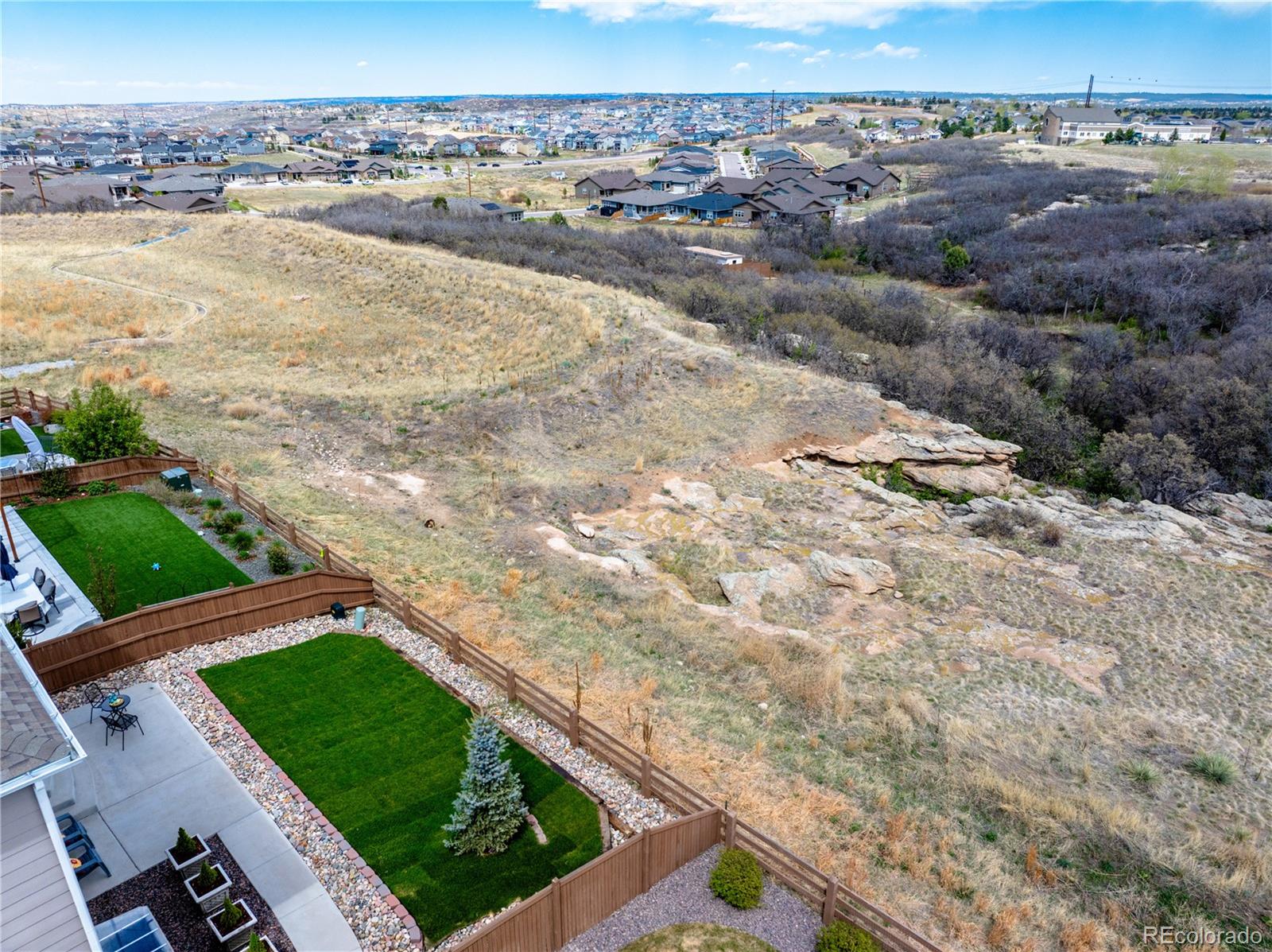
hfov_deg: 71.6
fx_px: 881
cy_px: 476
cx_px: 636
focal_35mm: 24
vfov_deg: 56.7
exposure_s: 1/800
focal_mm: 12.29
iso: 100
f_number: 4
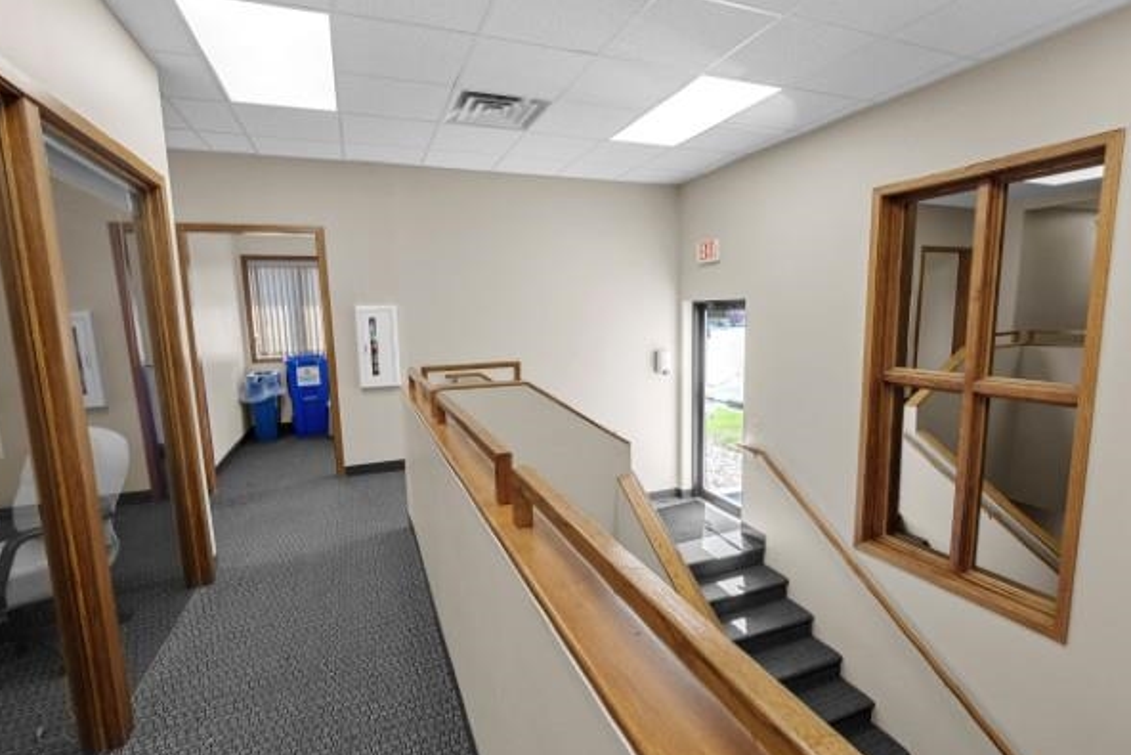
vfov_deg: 70.5
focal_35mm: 17
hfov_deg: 93.3
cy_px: 382
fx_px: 534
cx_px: 566
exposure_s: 1/50
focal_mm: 14
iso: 400
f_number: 6.3
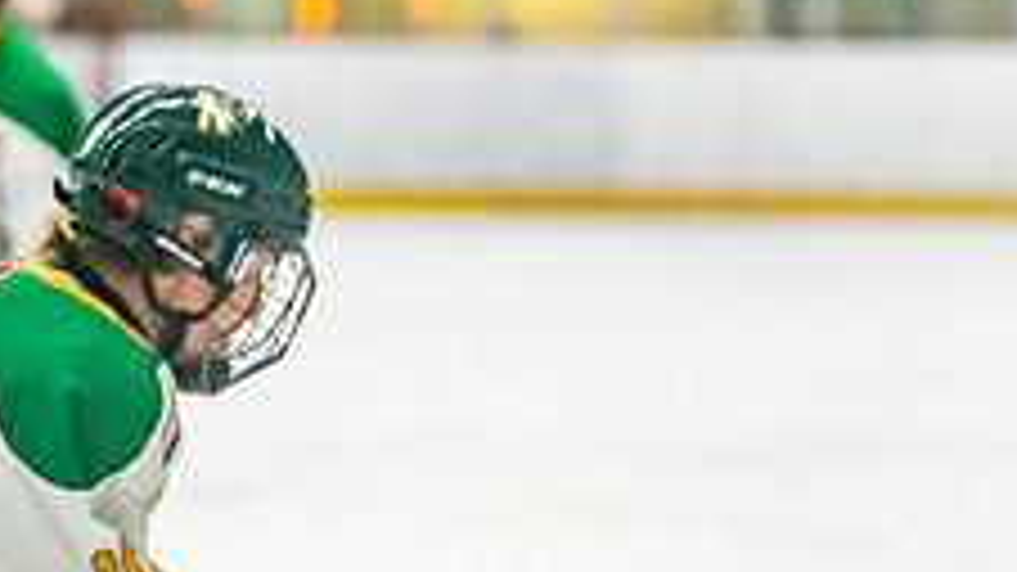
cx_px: -58
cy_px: 790
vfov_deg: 3.3
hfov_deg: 5.9
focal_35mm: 366
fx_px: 9868
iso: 3200
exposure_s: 1/1250
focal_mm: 108
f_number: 2.8
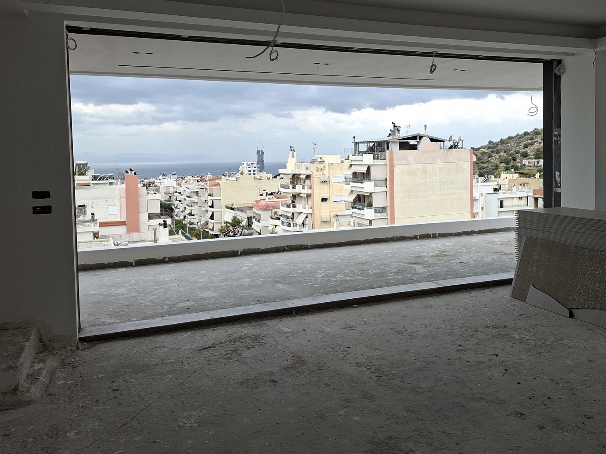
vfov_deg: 43.8
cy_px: 166
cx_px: 382
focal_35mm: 32
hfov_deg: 56.1
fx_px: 560
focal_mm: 5.54
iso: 50
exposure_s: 1/507
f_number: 1.8
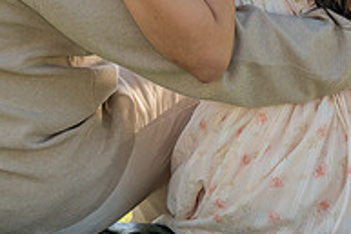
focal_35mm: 196
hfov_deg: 10.4
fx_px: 1912
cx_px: -2
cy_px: -120
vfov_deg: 6.9
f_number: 6.3
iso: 200
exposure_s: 1/200
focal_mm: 56
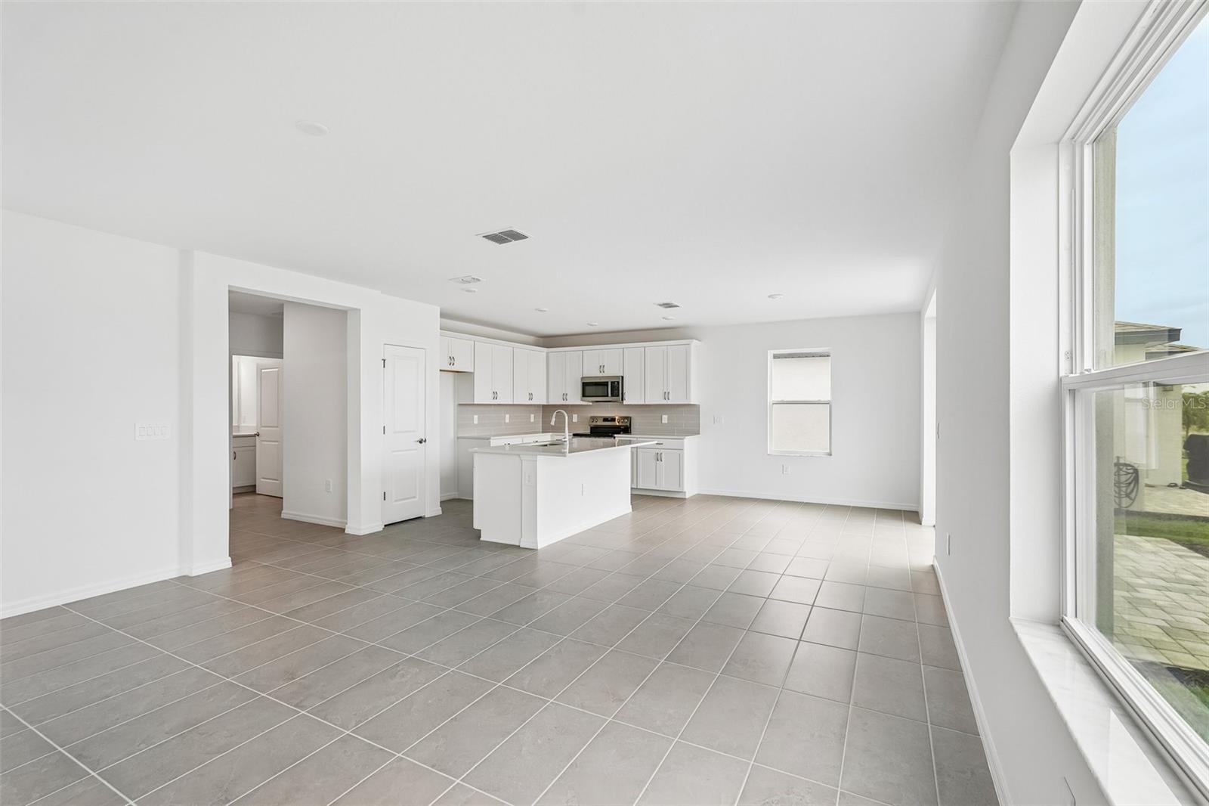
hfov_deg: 96.7
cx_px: 604
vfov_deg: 73.7
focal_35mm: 16
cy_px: 403
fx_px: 537
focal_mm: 16
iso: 400
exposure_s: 1/80
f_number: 8
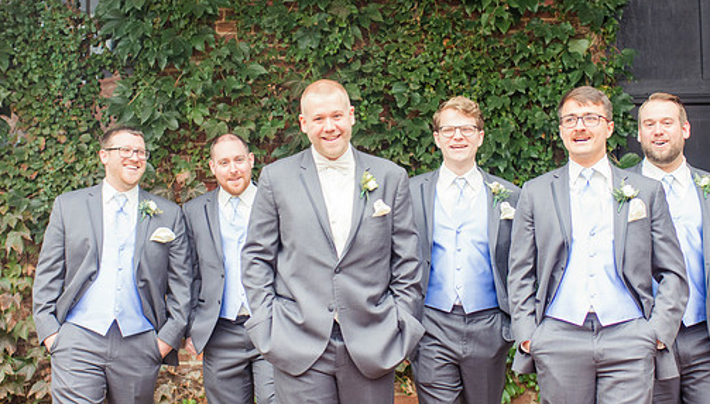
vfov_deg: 17.4
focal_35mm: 70
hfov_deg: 30.1
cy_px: 203
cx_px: 353
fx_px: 1321
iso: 500
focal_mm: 35
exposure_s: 1/160
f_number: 2.5
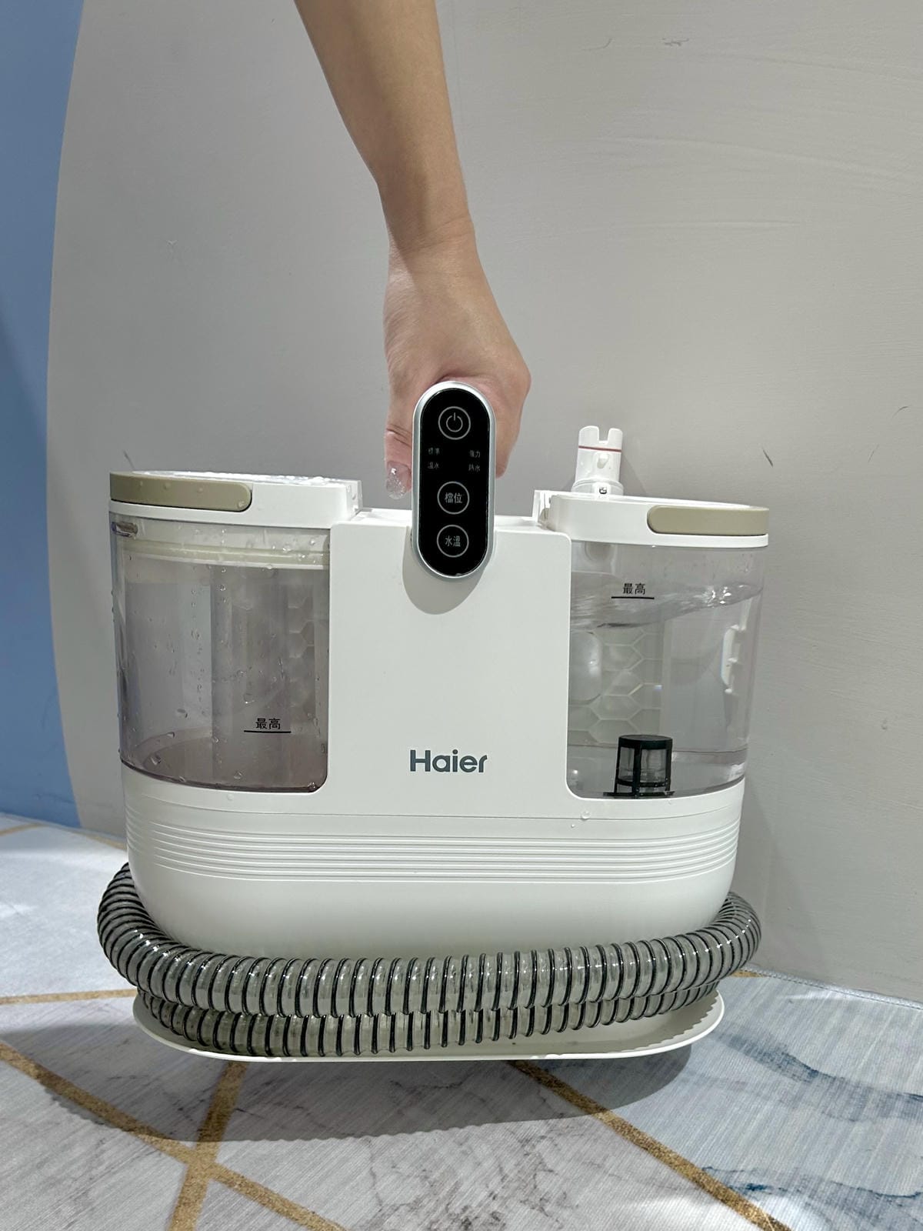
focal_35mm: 26
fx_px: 924
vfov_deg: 67.3
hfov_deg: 53.1
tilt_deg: -19.6
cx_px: 462
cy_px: 616
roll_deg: -2.6
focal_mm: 5.7
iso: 80
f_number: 1.5
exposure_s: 1/120
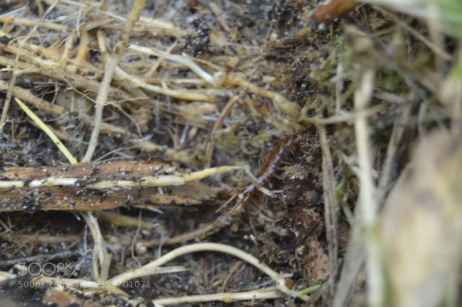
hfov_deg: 24.6
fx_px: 1058
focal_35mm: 82
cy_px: 154
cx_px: 231
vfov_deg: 16.5
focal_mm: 55
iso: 400
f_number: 5.6
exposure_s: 1/100
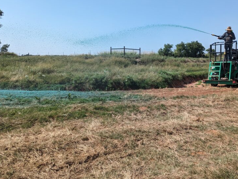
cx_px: 146
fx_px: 234
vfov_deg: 41.8
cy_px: 79
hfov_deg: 53.4
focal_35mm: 34
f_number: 1.85
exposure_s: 1/2217
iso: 45
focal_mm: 6.81
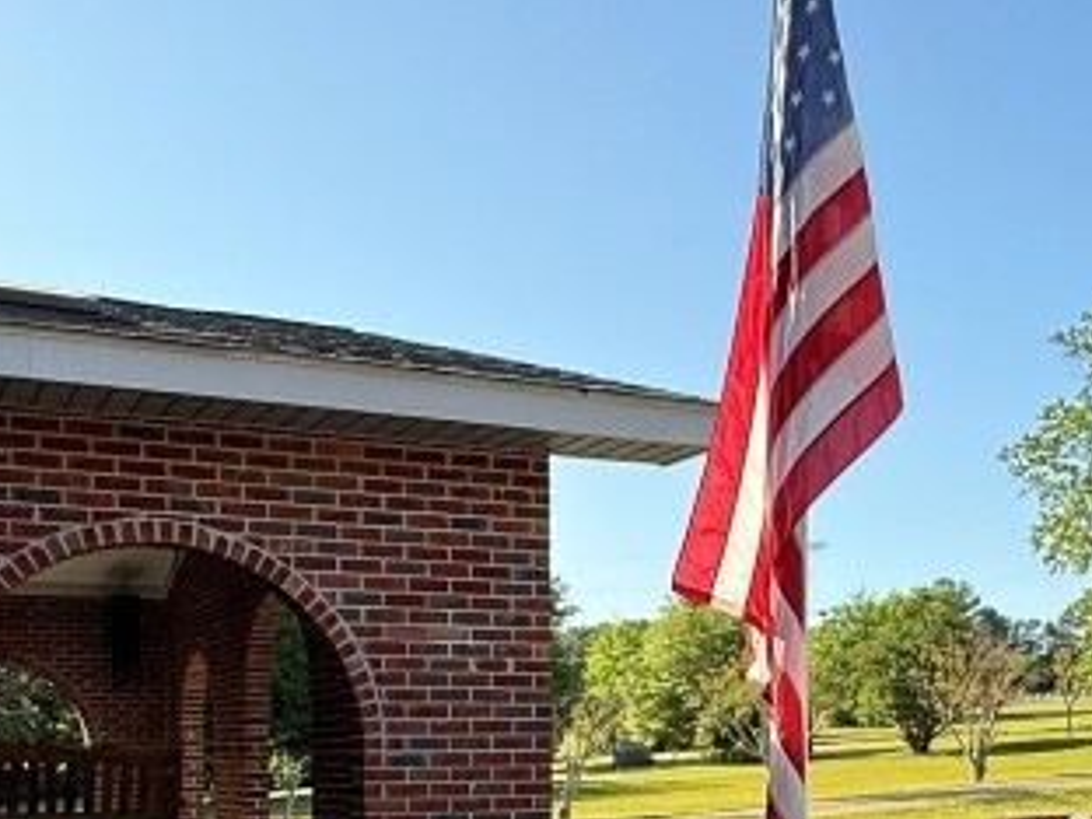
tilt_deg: -2.2
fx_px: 1451
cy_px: 812
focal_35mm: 46
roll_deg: +0.5
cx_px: 504
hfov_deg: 41.2
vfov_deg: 29.5
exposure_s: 1/1001
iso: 64
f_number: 2.2
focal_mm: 2.22
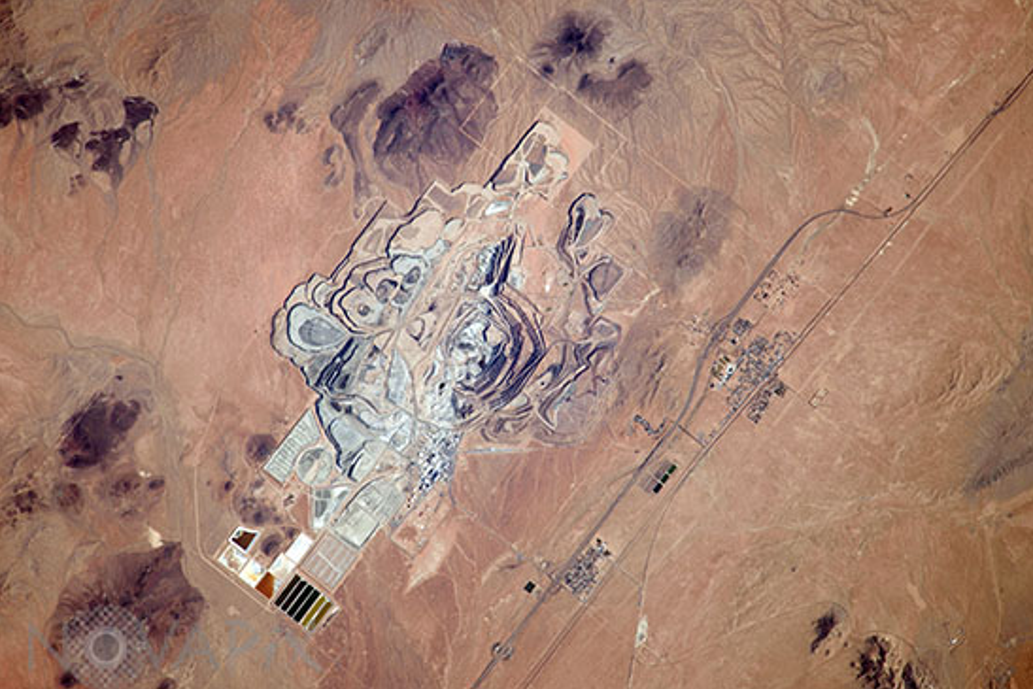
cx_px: 517
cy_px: 344
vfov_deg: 1.4
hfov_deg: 2.1
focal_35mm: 1005
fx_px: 28844
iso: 200
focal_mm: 1000
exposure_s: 1/640
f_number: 6.7
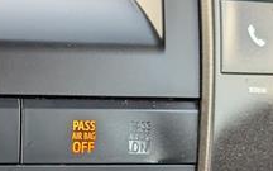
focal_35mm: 154
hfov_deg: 13.2
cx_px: -56
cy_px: 201
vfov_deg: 8.4
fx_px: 1146
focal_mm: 6.9
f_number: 1.68
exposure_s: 1/357
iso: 208
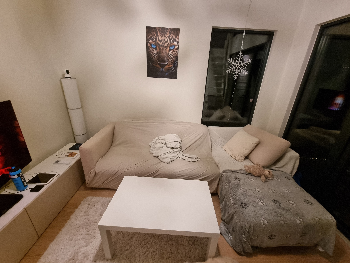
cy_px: 132
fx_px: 131
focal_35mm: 13
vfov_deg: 89.9
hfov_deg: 106.2
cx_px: 175
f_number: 2.2
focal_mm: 2.2
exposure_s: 1/29
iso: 640
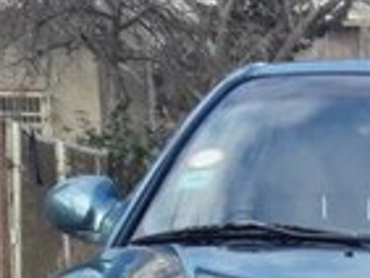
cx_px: 572
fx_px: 1401
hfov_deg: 14.0
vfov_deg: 10.6
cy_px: 515
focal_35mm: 131
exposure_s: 1/297
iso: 40
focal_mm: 3.7
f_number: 1.9
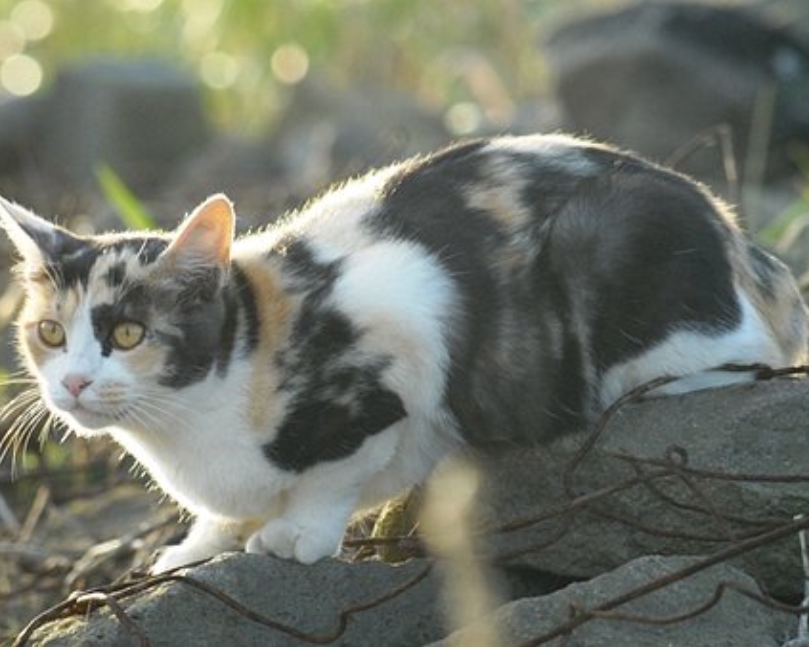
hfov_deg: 5.7
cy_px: 324
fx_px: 8161
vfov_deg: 4.5
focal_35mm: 341
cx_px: 329
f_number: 9
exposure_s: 1/250
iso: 500
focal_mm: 200
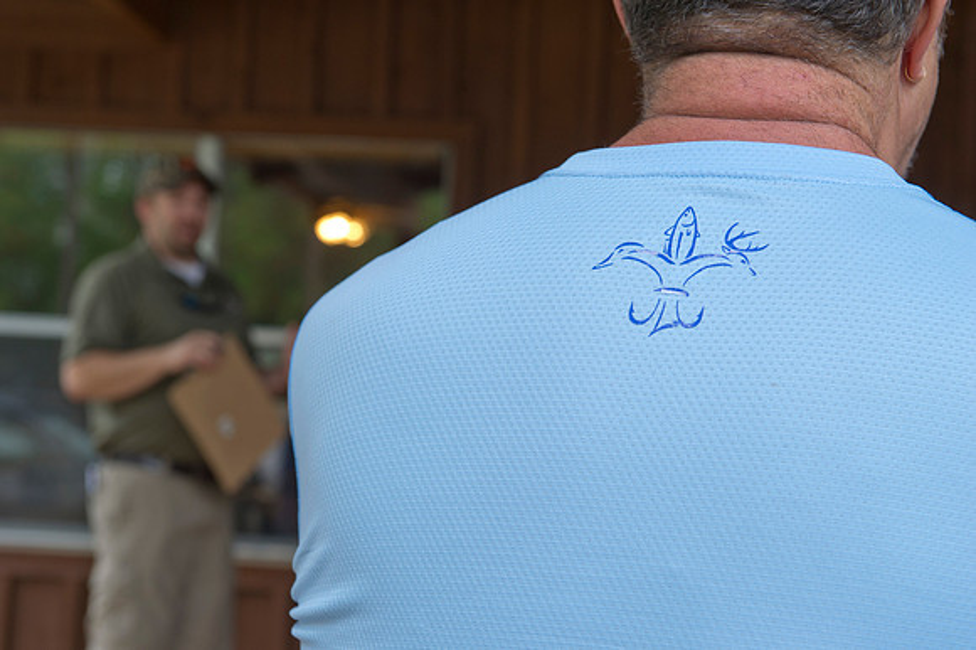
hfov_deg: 30.5
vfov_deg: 20.6
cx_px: 488
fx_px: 1788
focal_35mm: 66
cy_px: 325
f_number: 7.1
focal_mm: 66
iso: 800
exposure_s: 1/100
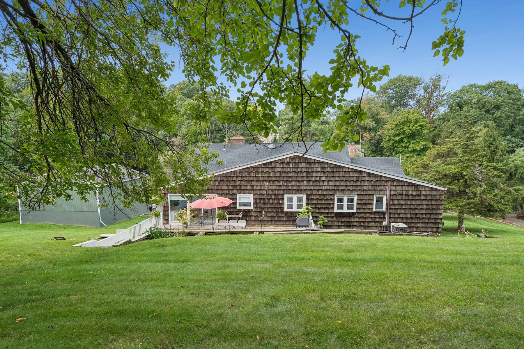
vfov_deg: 59.5
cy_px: 174
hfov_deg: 81.2
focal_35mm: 21
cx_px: 262
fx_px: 306
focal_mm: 21
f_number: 8
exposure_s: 1/160
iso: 320
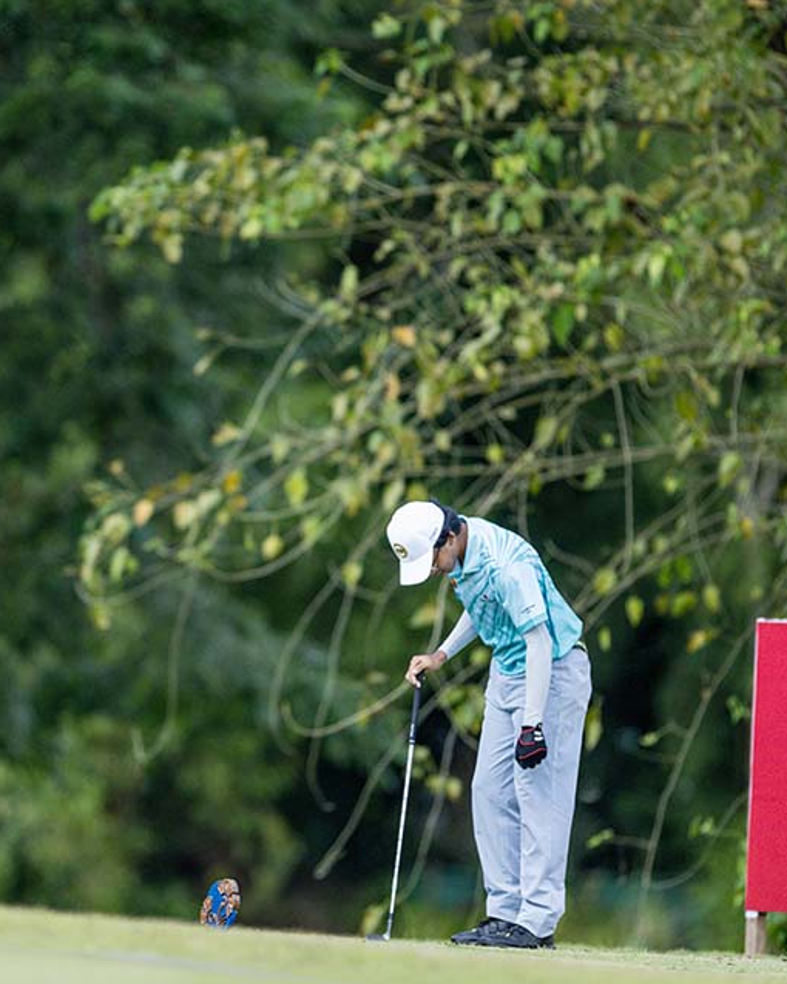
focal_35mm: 565
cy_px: 492
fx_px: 16458
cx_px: 168
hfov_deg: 2.7
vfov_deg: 3.4
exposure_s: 1/4000
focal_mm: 400
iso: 2200
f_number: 2.8
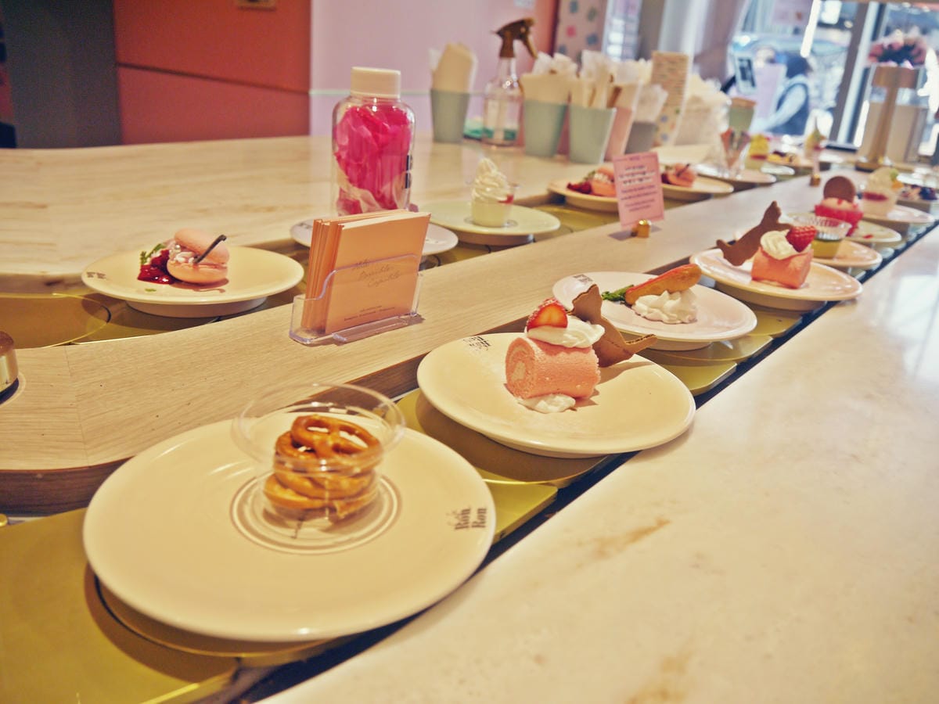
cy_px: 352
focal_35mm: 28
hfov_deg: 63.4
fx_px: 760
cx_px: 470
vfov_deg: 49.7
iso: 160
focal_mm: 14
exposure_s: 1/160
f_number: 3.5
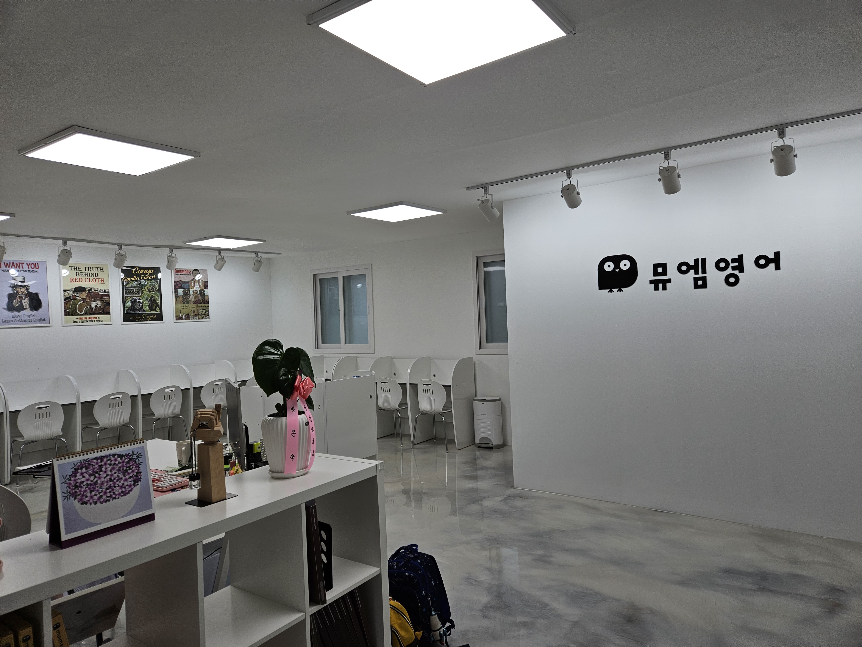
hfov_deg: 73.9
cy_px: 324
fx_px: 573
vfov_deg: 58.9
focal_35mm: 23
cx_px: 431
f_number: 1.8
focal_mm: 5.4
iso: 25
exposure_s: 1/151
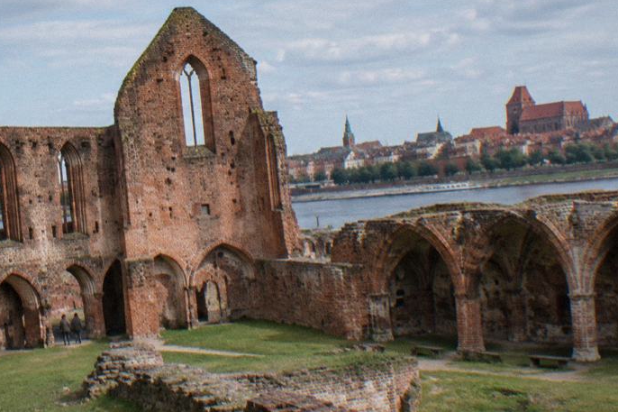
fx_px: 875
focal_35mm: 51
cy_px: 223
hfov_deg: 38.7
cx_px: 238
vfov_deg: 26.5
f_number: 5.6
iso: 160
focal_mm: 35
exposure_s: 1/1000
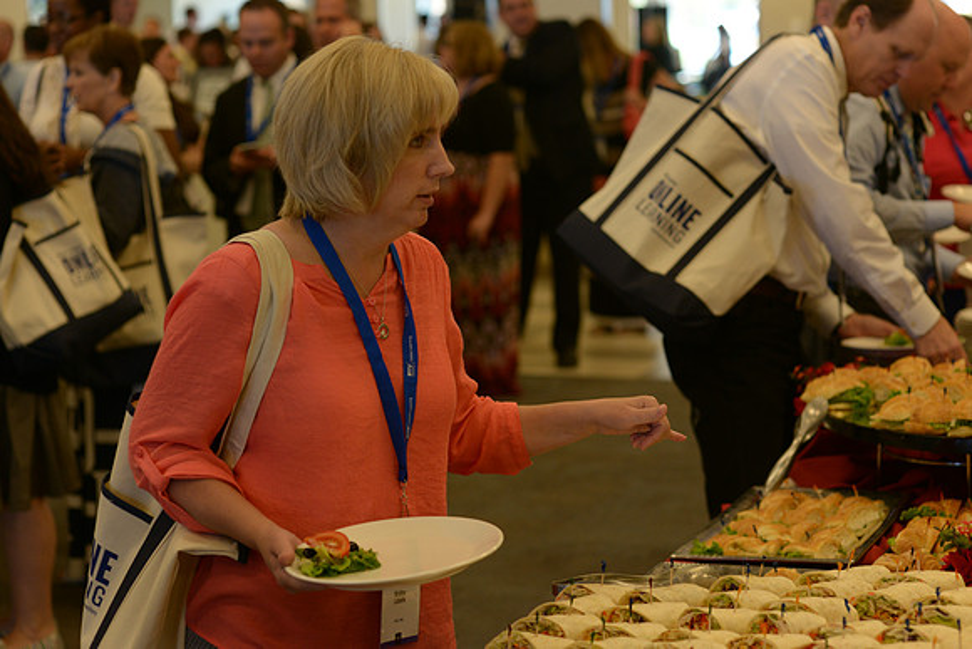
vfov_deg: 16.1
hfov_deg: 23.9
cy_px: 324
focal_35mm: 85
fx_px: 2295
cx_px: 486
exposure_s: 1/125
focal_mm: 85
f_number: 4
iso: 1000
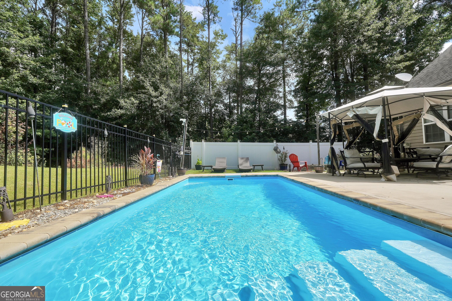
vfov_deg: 77.3
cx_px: 226
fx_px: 188
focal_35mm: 15
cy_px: 150
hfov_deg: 100.4
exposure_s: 1/400
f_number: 8
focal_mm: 10
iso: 100
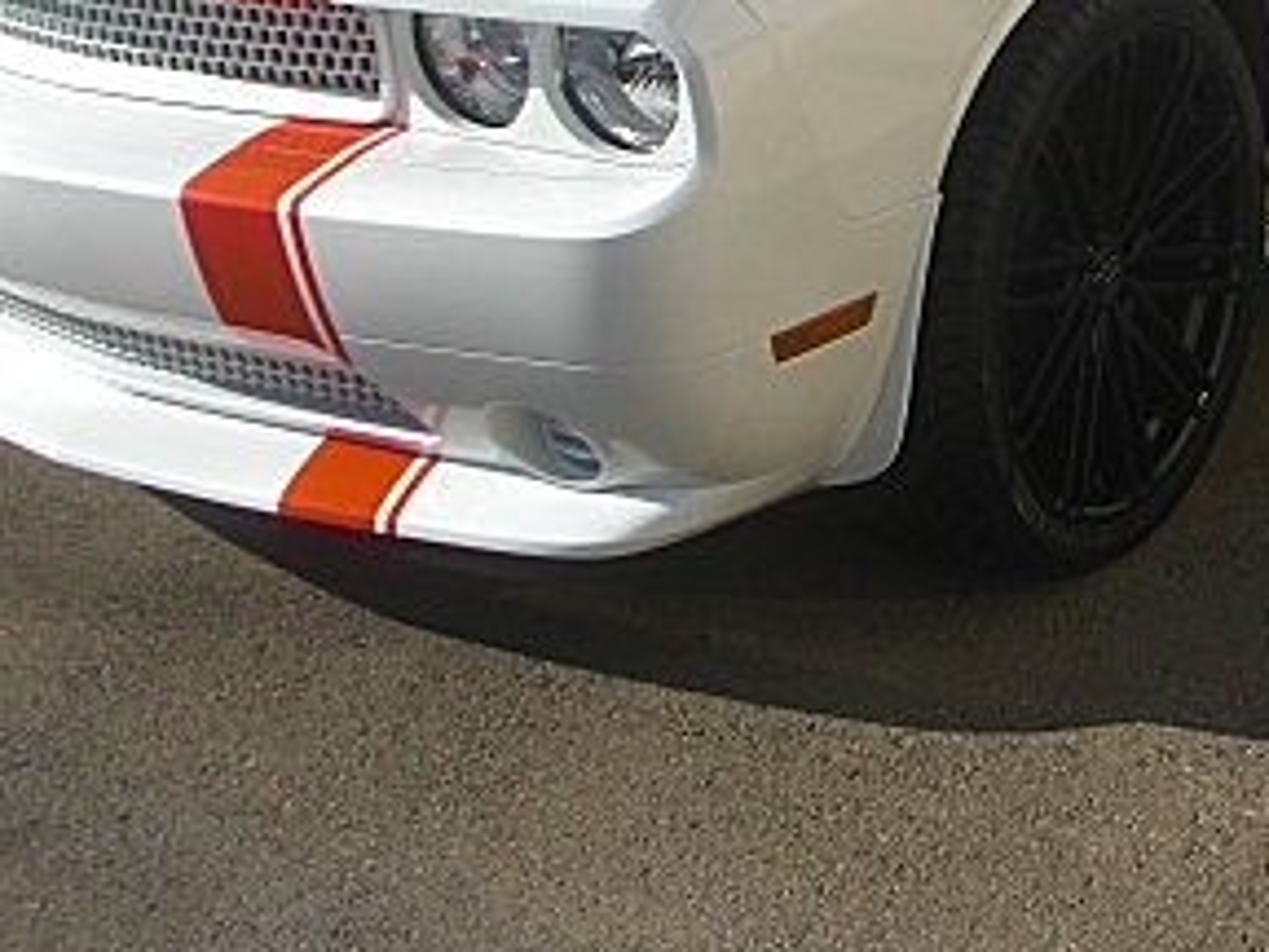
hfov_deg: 24.0
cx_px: 1013
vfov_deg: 18.0
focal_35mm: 80
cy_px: 0
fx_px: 2933
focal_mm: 6.3
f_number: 7.9
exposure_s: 1/125
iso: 50
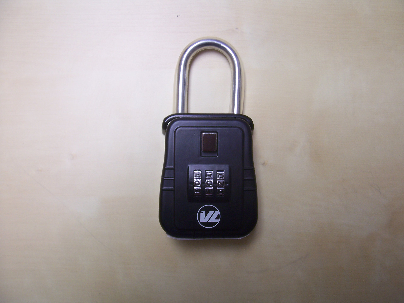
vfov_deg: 41.8
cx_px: 202
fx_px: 397
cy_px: 152
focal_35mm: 34
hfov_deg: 54.0
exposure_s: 1/30
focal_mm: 5.6
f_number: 2.7
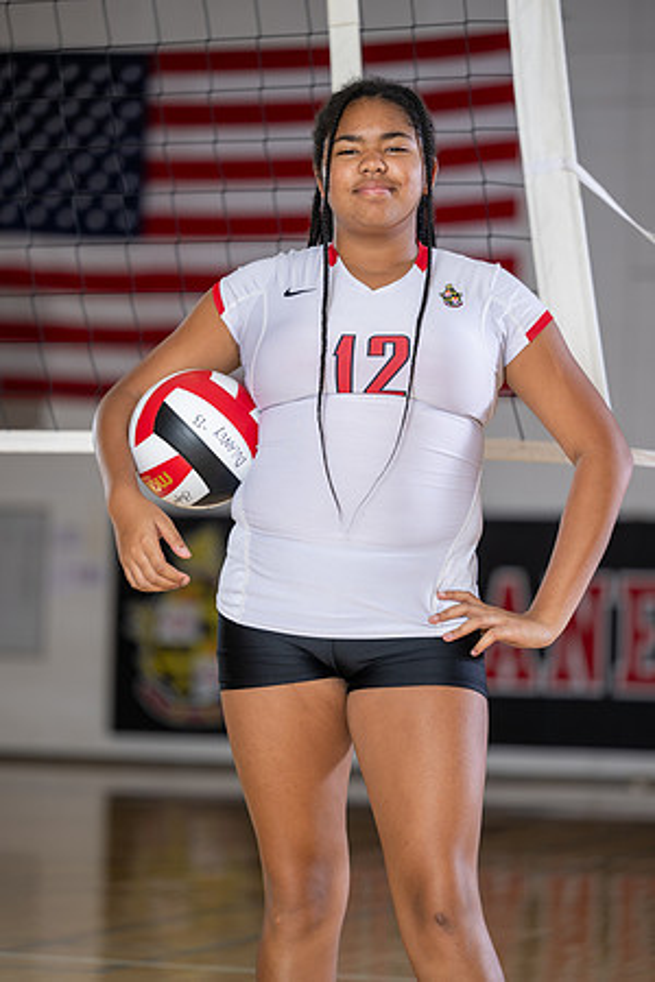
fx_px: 3138
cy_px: 491
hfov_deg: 11.9
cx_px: 328
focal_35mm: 115
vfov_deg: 17.8
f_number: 2.8
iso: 100
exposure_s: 1/200
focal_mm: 115
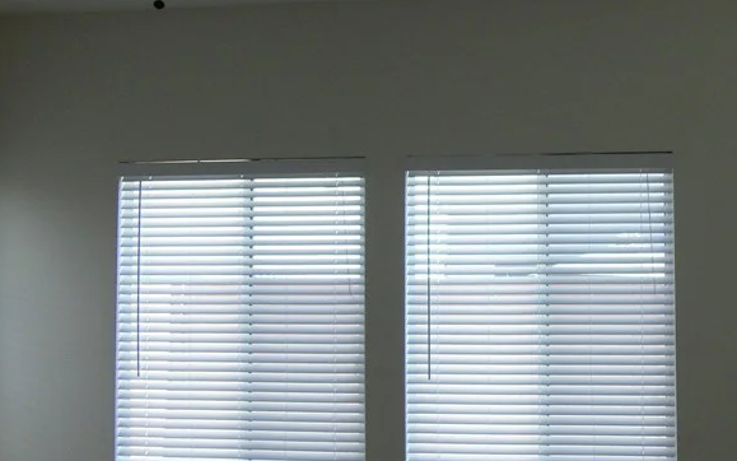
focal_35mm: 60
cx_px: 522
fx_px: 1205
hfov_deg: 33.5
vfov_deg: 21.6
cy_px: 219
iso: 80
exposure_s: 1/125
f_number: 2.9
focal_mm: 5.7
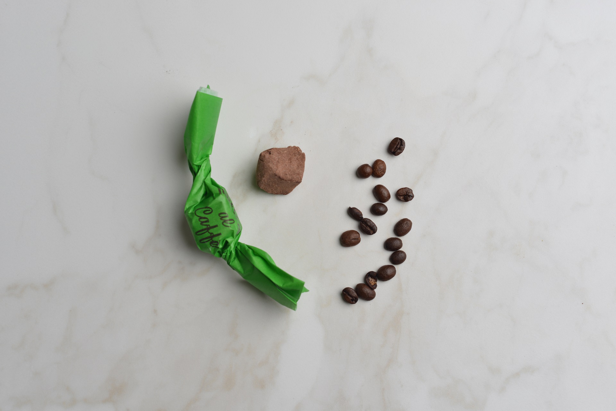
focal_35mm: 50
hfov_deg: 39.6
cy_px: 206
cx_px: 308
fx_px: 856
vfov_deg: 27.0
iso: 100
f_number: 6.3
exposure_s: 1/125
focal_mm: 50
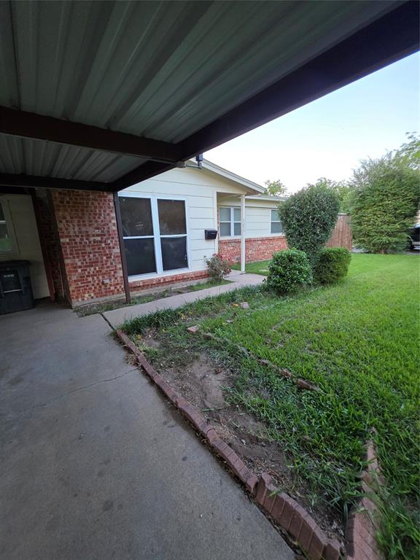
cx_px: 210
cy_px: 280
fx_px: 210
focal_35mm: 13
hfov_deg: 89.9
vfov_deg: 106.2
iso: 400
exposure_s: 1/60
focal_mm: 2.2
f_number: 1.9
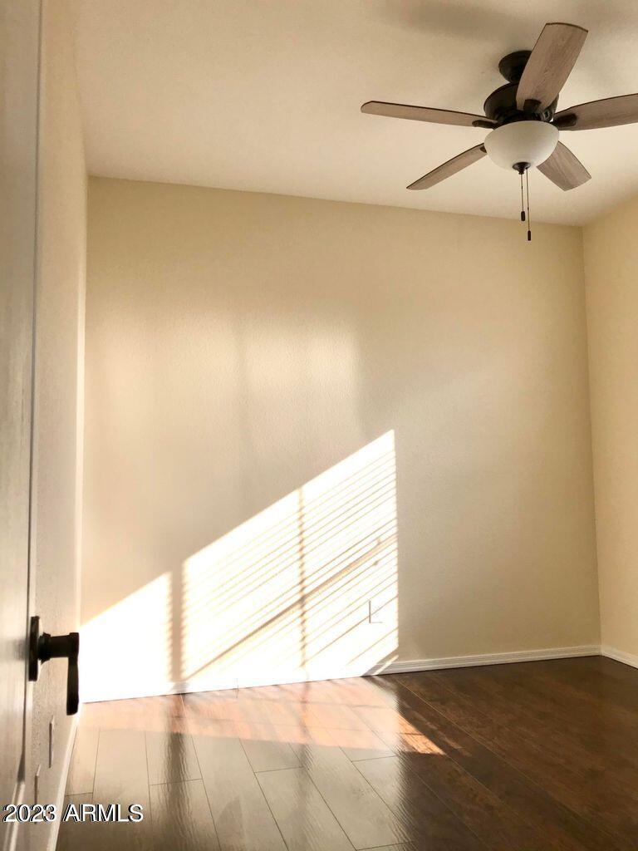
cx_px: 319
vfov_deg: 63.4
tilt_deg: +5.0
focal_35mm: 28
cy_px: 426
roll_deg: -0.6
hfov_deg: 49.7
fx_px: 688
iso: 20
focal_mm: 3.99
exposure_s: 1/526
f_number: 1.8
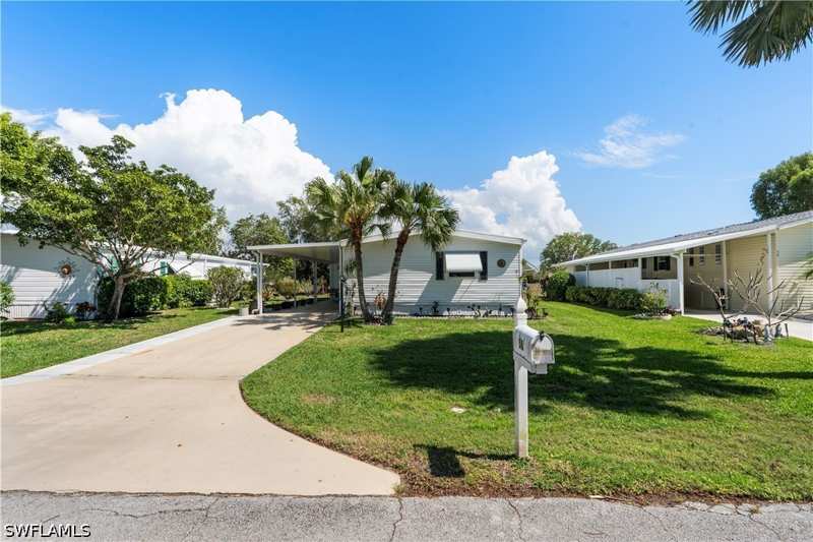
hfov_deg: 95.0
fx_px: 373
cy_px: 271
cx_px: 406
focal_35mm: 16
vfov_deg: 72.0
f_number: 10
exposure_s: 1/250
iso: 100
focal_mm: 16.5
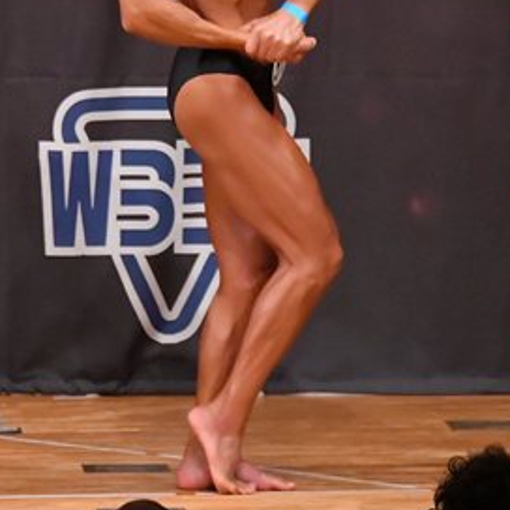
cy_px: 131
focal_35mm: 653
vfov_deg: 2.7
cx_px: 183
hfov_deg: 2.7
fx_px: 10885
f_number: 5.6
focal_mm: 180
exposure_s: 1/400
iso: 10000
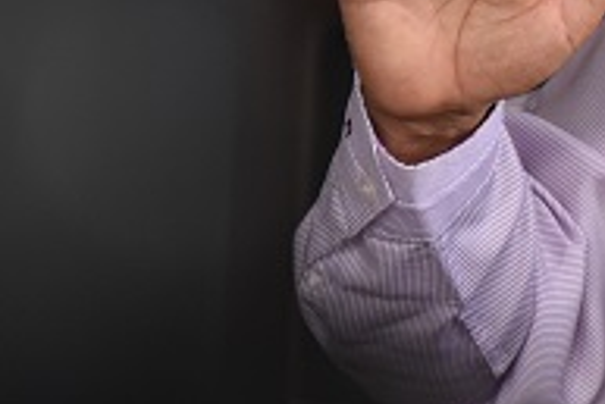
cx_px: 1028
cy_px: -147
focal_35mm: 465
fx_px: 7820
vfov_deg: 3.0
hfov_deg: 4.4
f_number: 4
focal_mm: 112
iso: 2500
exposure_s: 1/400
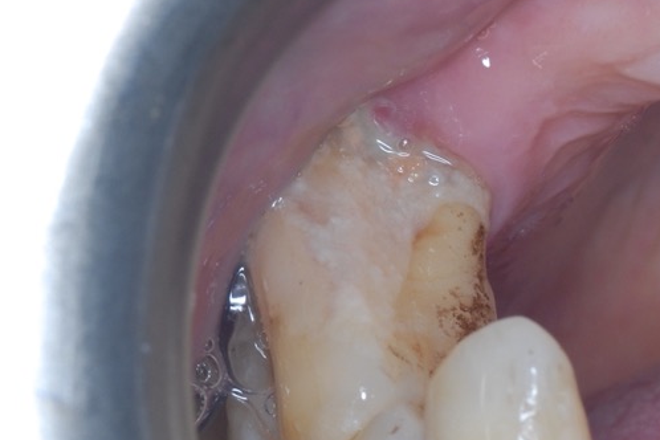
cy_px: 388
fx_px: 6952
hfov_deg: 5.4
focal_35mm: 379
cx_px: 789
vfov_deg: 3.6
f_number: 22
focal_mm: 105
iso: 250
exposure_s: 1/200
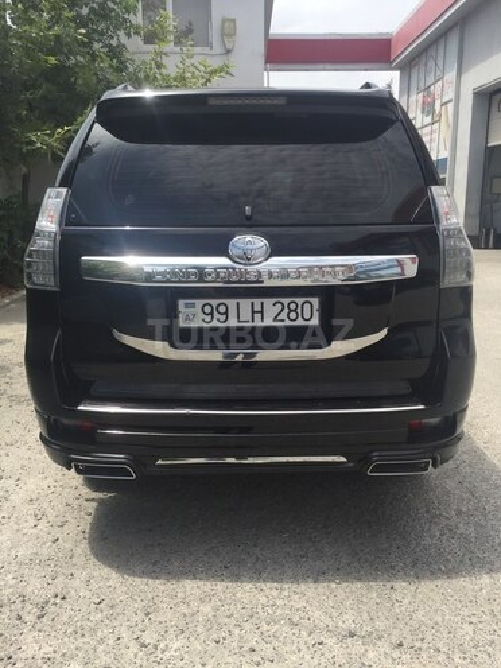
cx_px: 250
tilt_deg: -13.3
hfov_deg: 48.2
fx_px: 560
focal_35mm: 29
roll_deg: +0.7
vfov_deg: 61.7
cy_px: 334
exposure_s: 1/1464
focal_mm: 4.15
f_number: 2.2
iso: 32
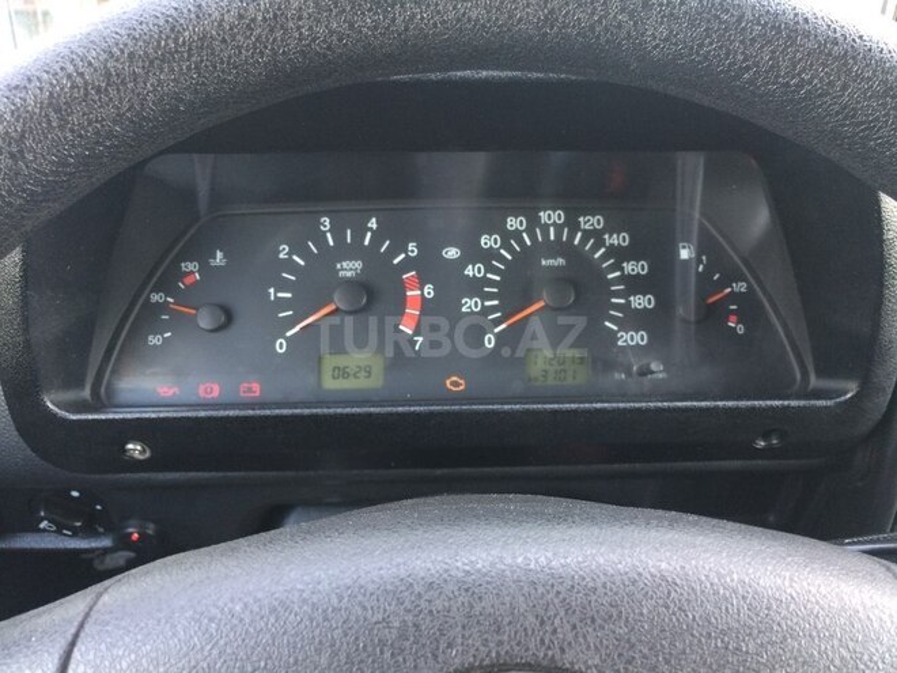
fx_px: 751
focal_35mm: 29
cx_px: 448
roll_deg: -2.1
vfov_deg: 48.2
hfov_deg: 61.7
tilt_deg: -27.7
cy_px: 336
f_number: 2.2
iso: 80
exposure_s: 1/33
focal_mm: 4.15
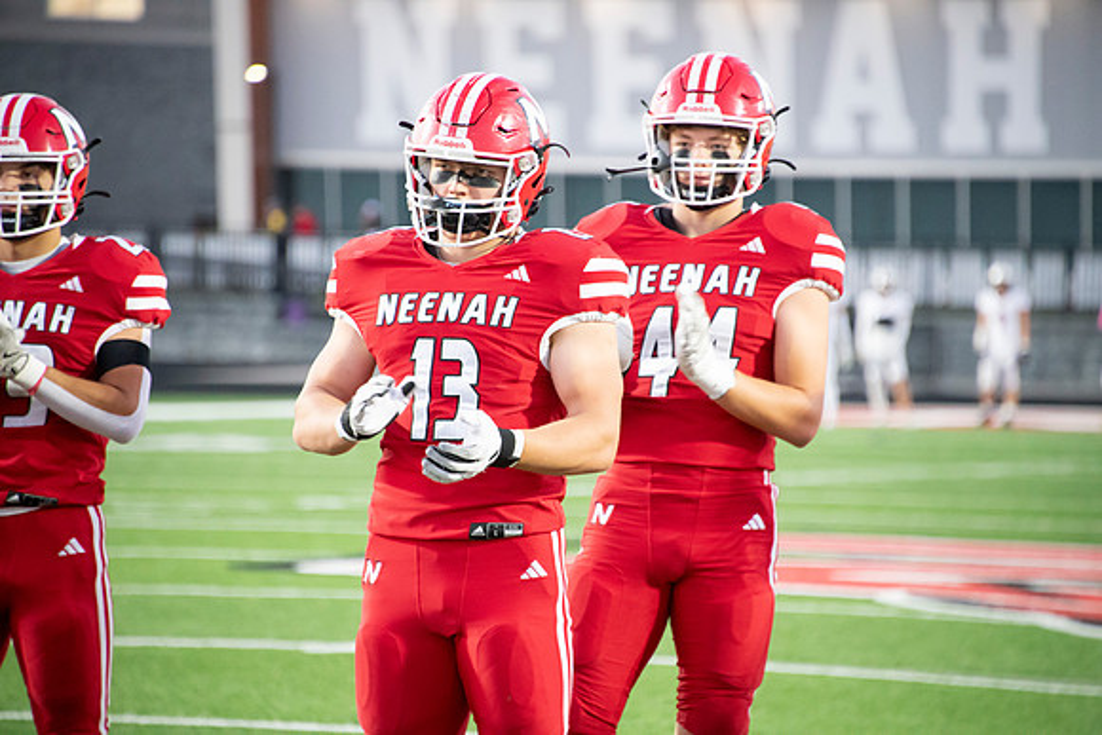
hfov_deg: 6.9
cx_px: 551
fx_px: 9185
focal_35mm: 300
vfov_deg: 4.6
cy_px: 368
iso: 8000
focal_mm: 300
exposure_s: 1/250
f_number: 5.6
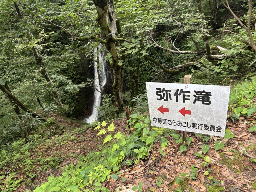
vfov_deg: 53.1
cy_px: 96
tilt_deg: -29.5
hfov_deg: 67.3
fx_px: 192
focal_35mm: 26
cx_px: 128
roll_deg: +9.3
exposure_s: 1/121
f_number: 1.6
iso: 40
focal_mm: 5.96
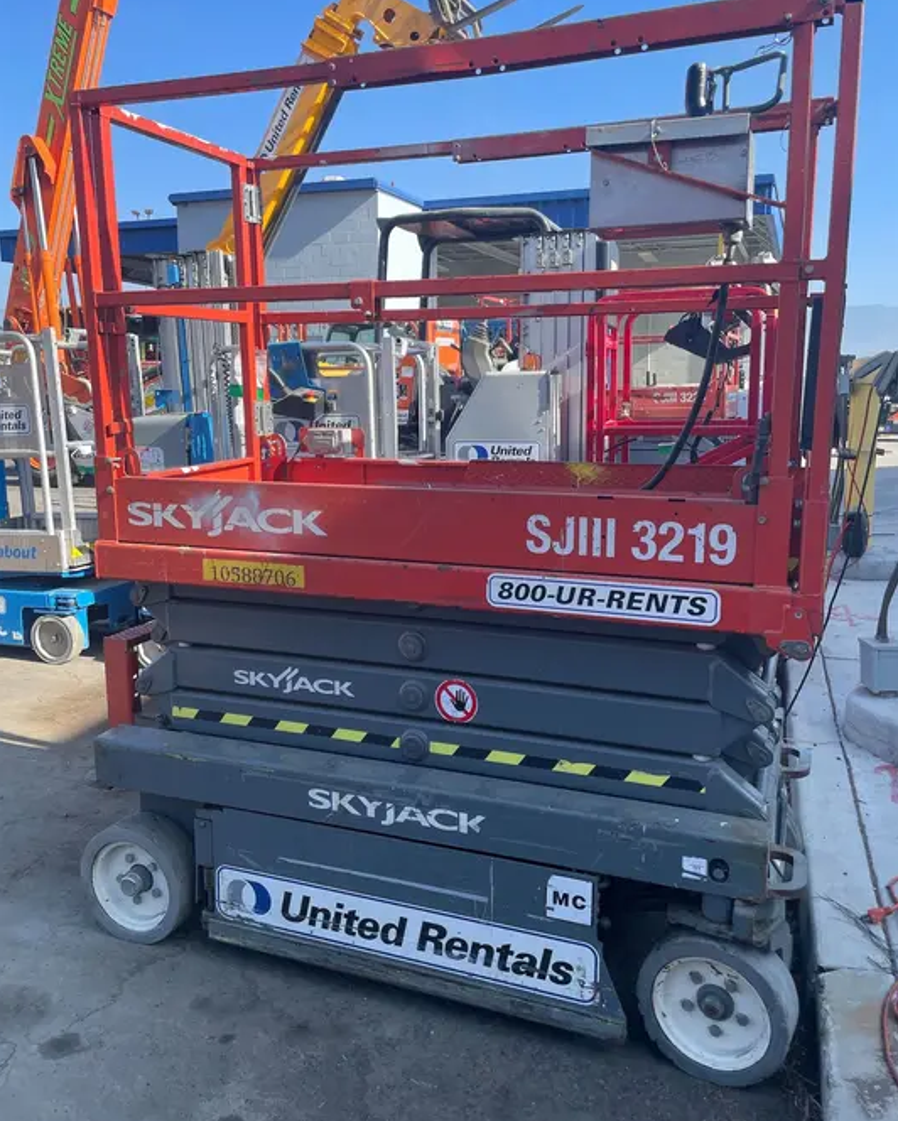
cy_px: 550
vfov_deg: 62.2
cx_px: 454
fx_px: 929
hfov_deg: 51.6
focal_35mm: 28
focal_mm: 4.2
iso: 32
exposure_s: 1/849
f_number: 1.6
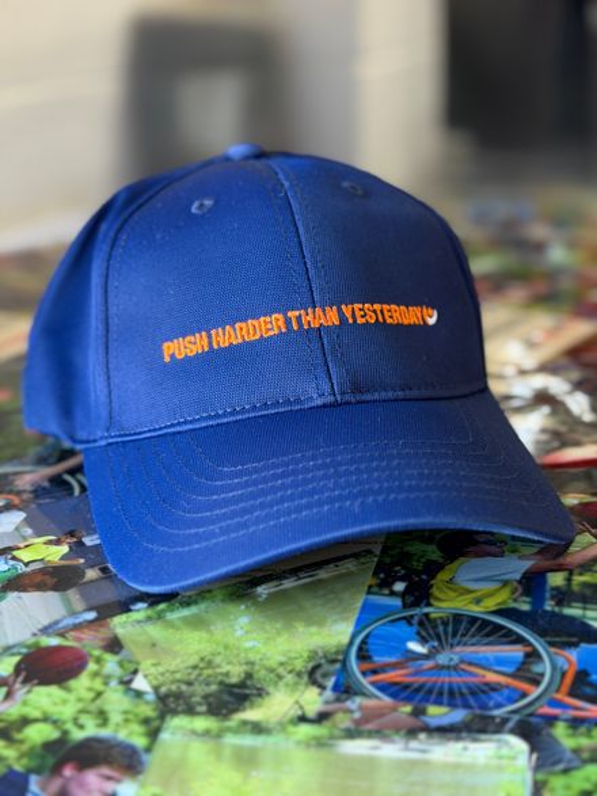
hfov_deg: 30.3
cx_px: 298
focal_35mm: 48
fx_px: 1104
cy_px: 398
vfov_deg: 39.7
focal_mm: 6.76
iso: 250
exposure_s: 1/40
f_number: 1.78
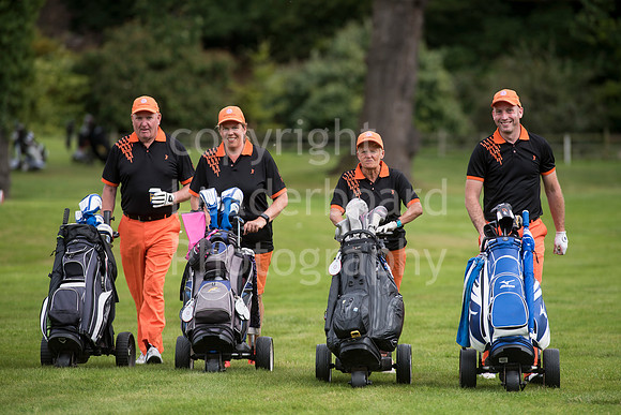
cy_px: 208
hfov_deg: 6.9
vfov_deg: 4.6
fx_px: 5176
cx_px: 310
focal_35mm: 300
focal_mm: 300
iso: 320
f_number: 5.6
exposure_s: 1/1600
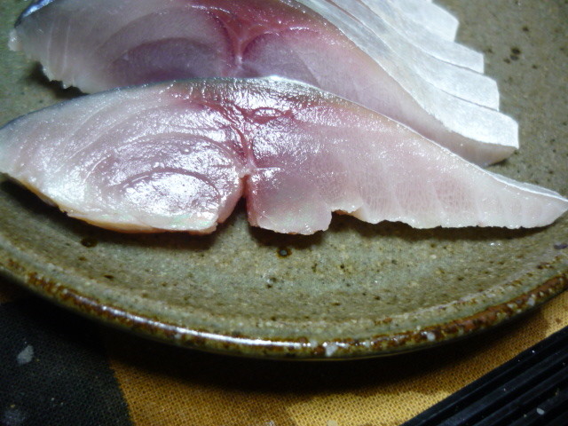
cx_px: 284
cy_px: 213
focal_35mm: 33
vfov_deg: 42.9
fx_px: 541
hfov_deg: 55.4
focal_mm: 5.5
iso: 250
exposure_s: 1/30
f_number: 2.8
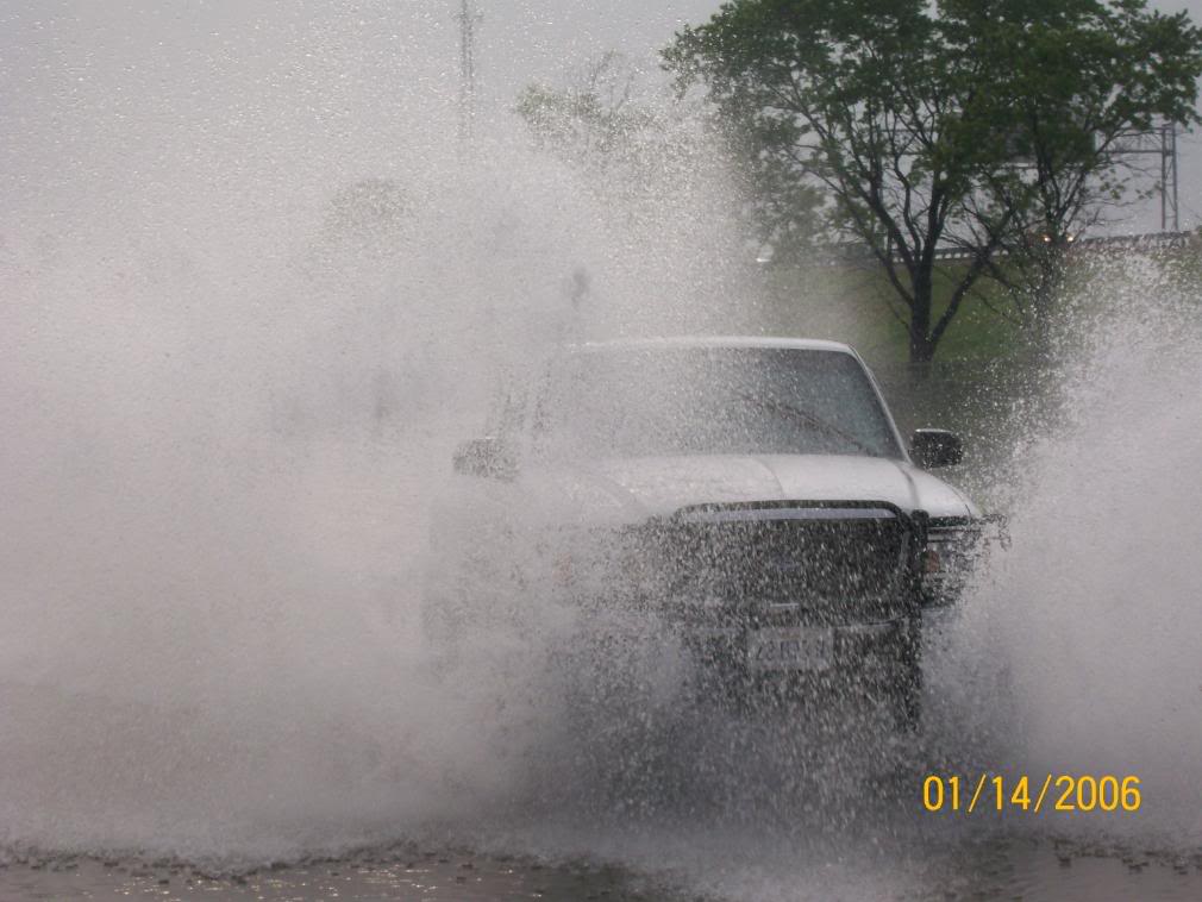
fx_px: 3751
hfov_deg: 18.2
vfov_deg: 13.7
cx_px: 601
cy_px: 451
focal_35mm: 108
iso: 80
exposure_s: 1/377
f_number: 8.5
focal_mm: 18
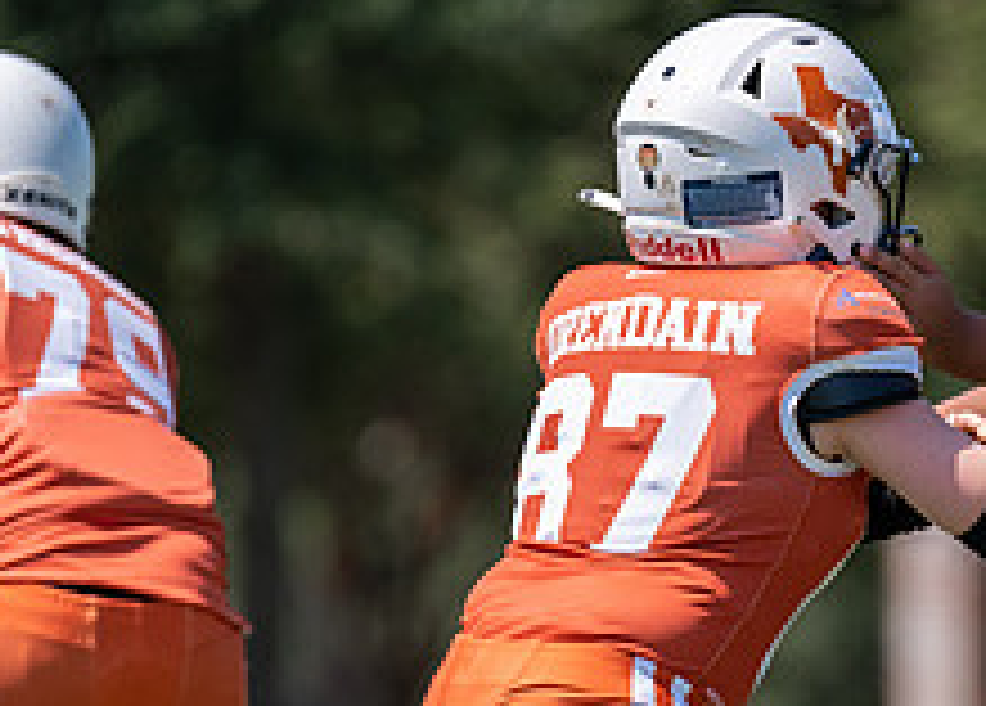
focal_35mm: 809
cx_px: 694
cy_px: 728
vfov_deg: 1.8
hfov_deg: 2.5
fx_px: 22683
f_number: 2.8
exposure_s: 1/2000
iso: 100
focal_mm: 200
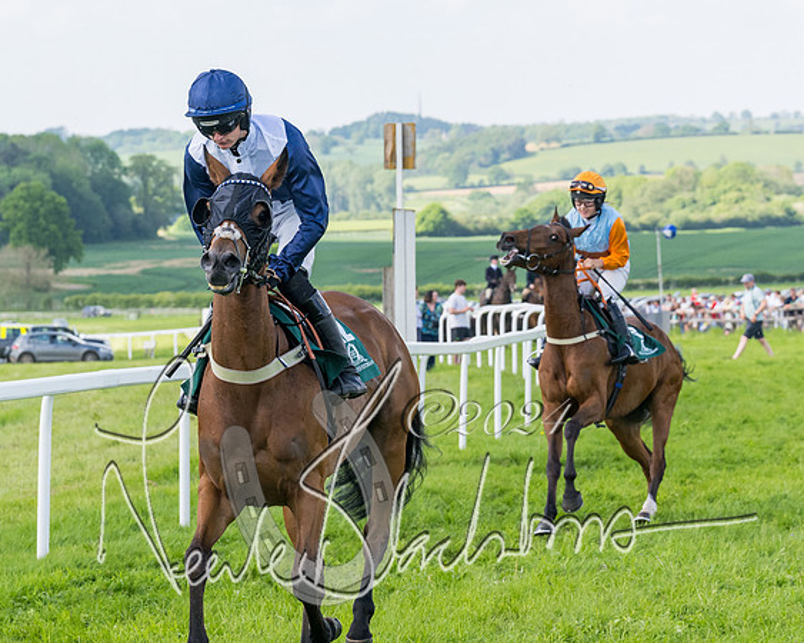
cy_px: 251
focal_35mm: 169
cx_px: 304
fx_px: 4017
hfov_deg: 11.4
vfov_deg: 9.1
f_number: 5
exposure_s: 1/1250
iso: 400
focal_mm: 82
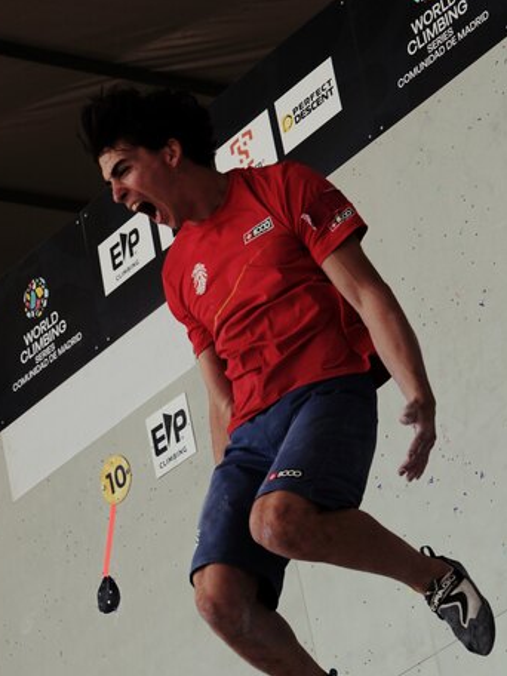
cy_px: 440
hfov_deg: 9.2
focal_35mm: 162
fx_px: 3164
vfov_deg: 12.2
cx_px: 248
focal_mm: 80
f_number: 5.6
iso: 1000
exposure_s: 1/1100
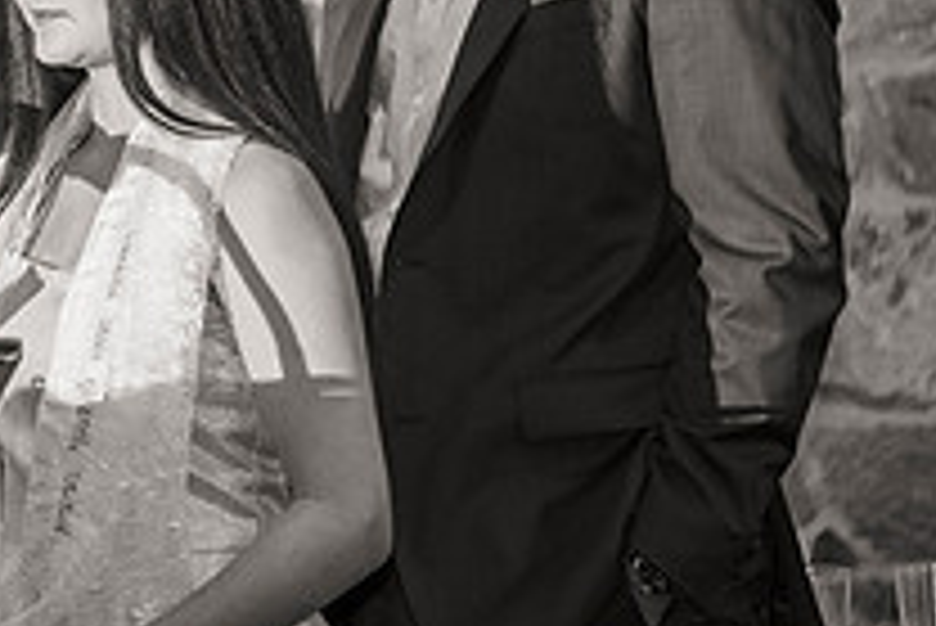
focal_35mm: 349
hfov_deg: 5.9
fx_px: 9080
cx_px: -84
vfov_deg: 3.9
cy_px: -112
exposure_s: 1/125
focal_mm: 120
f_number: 2.8
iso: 800
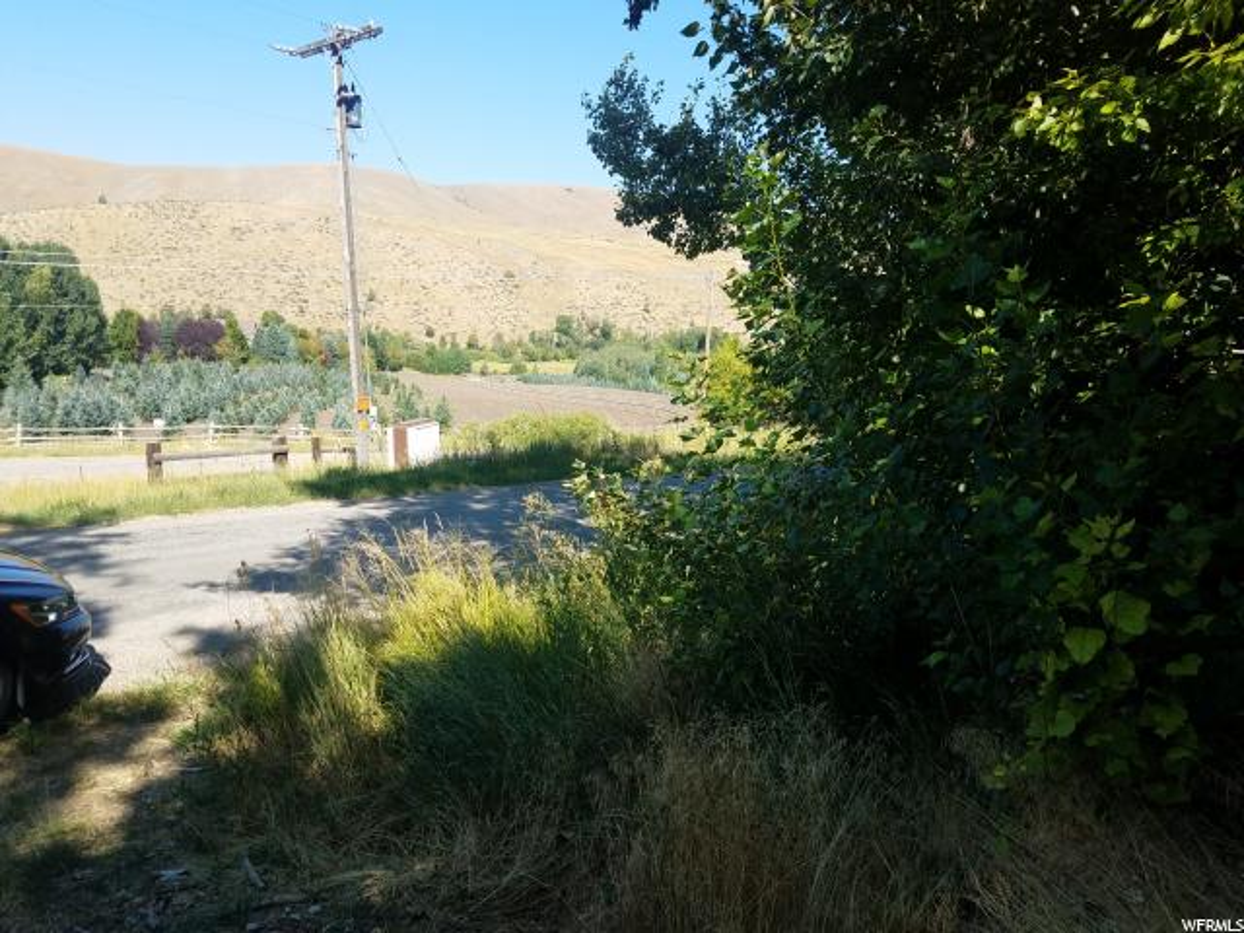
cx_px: 622
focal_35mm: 26
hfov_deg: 67.3
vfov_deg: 53.1
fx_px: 934
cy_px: 466
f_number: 1.7
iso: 40
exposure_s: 1/958
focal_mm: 4.2
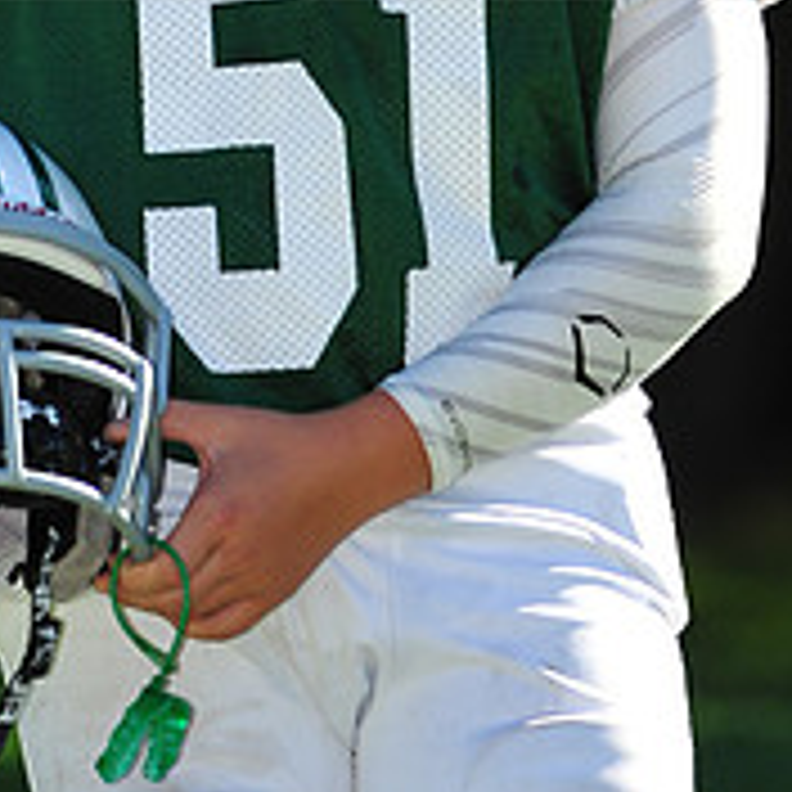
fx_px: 14522
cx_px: 86
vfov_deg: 3.1
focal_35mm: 561
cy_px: -144
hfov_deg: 3.1
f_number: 4.5
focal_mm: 200
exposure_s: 1/1600
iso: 400
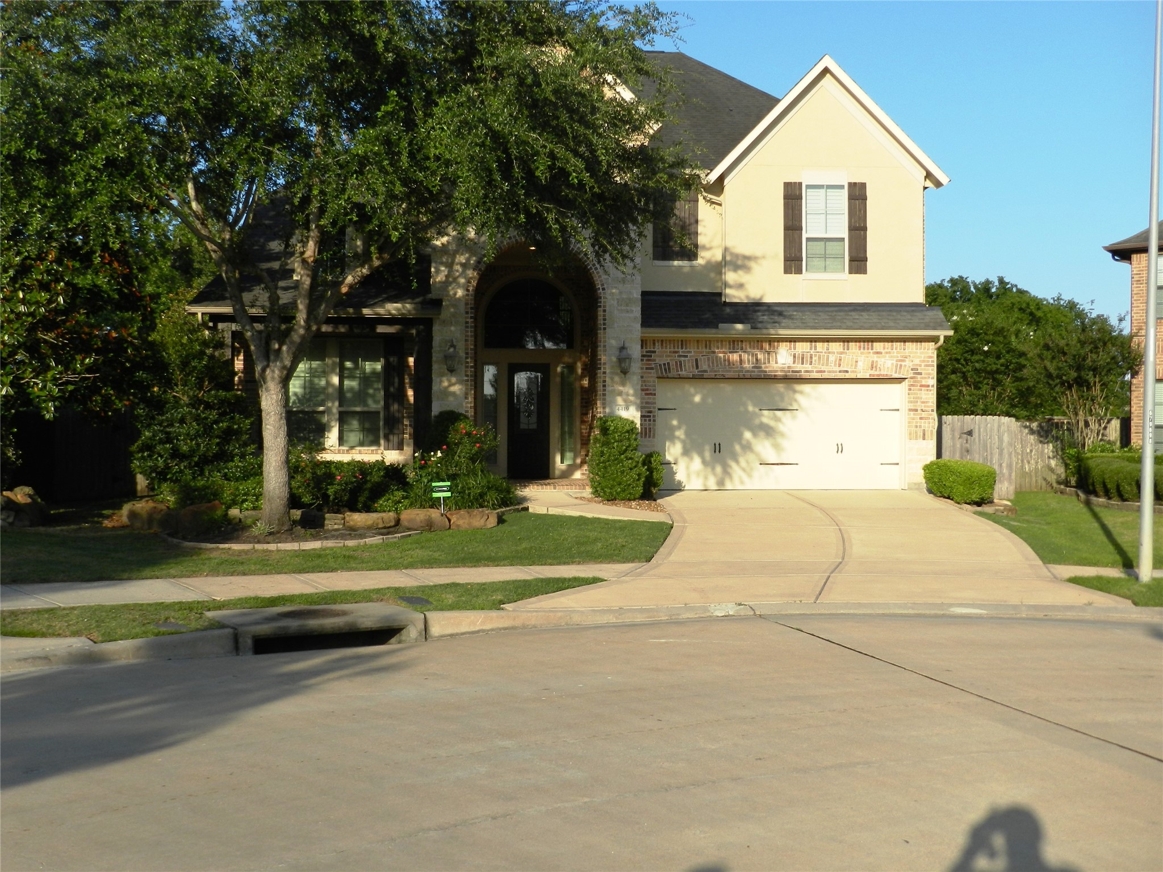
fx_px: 1277
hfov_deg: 49.0
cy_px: 436
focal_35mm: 38
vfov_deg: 37.7
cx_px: 582
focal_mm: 6.7
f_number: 4
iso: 160
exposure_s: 1/1000
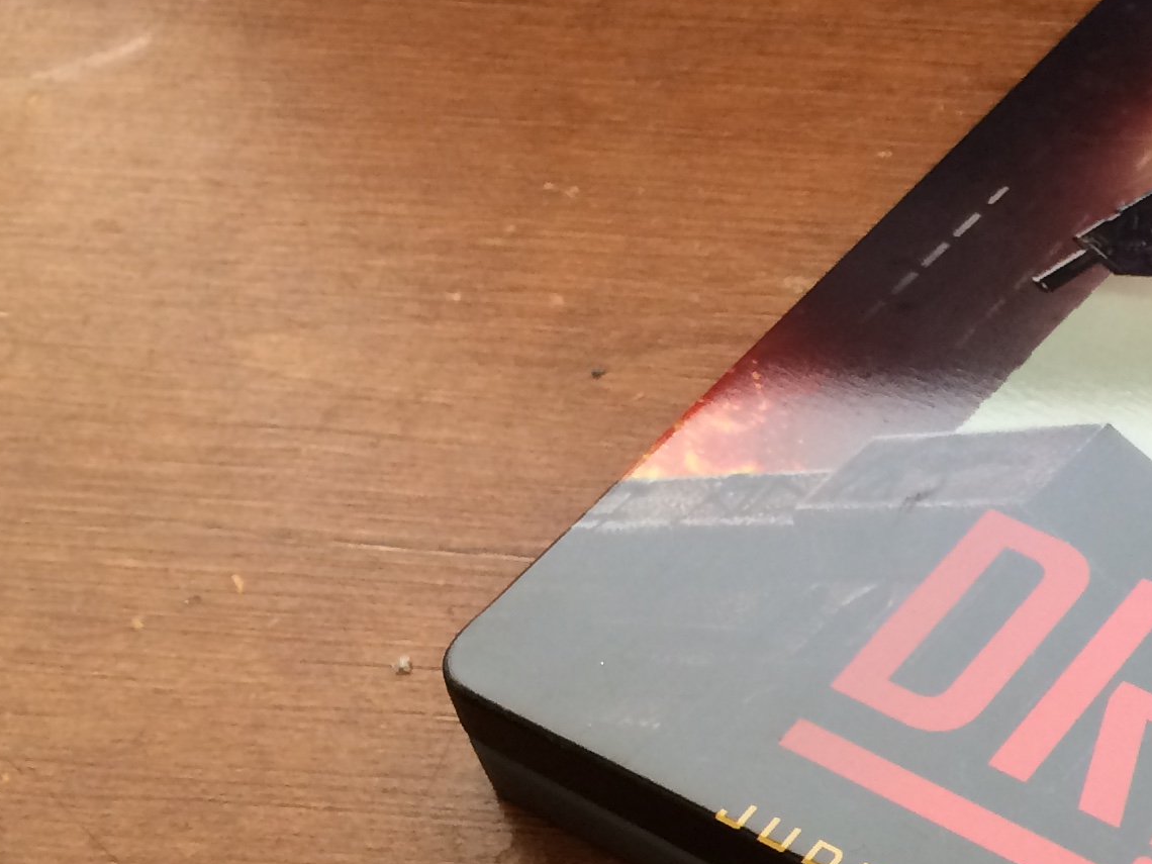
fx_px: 2762
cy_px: 689
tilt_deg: -53.2
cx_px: 1464
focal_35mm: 83
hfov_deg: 21.5
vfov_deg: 17.6
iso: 40
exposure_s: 1/30
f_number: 2.2
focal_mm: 4.15
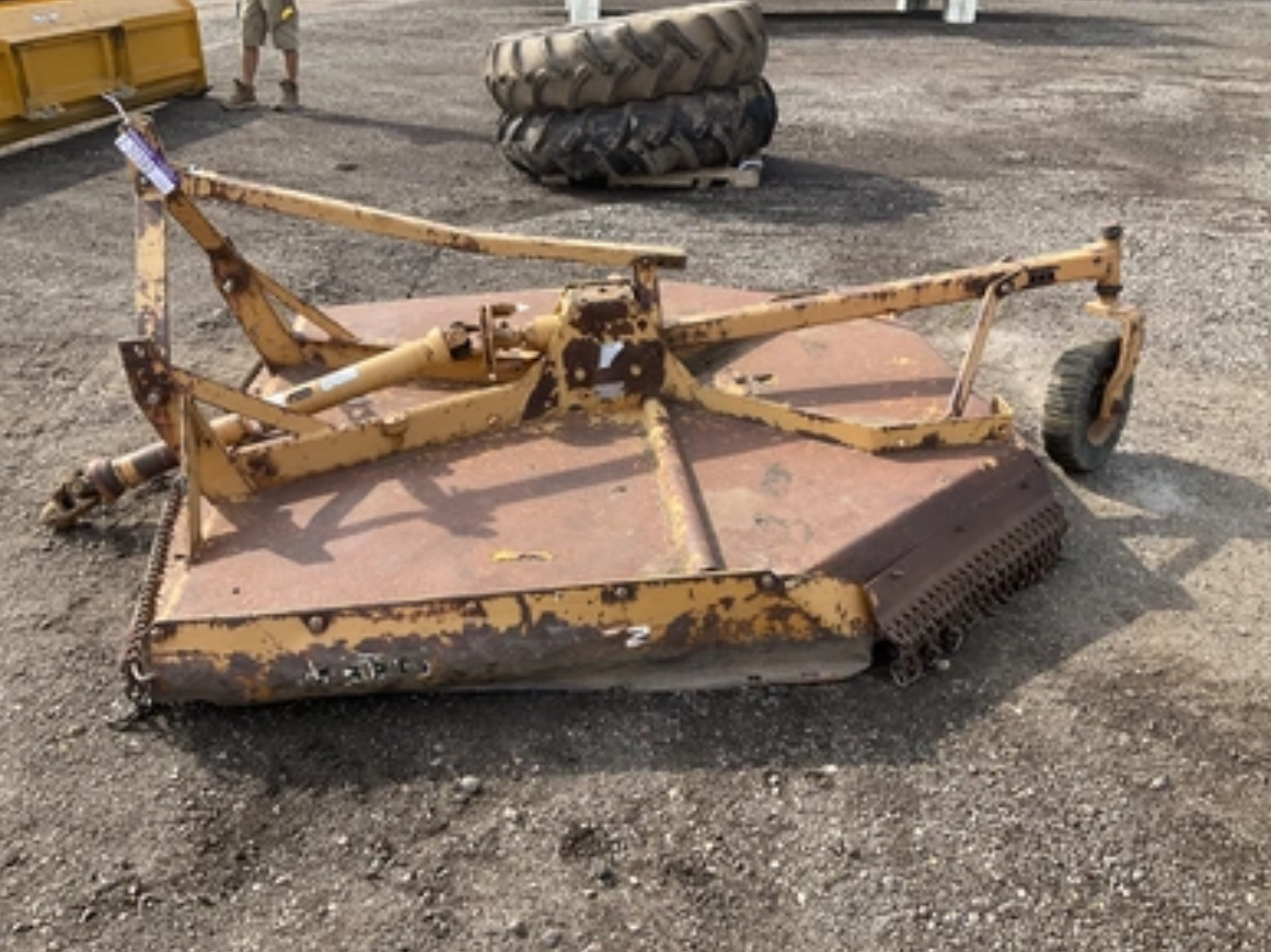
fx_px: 1101
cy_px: 483
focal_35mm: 30
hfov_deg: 60.0
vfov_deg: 46.8
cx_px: 654
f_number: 1.8
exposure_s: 1/568
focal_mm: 3
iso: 25
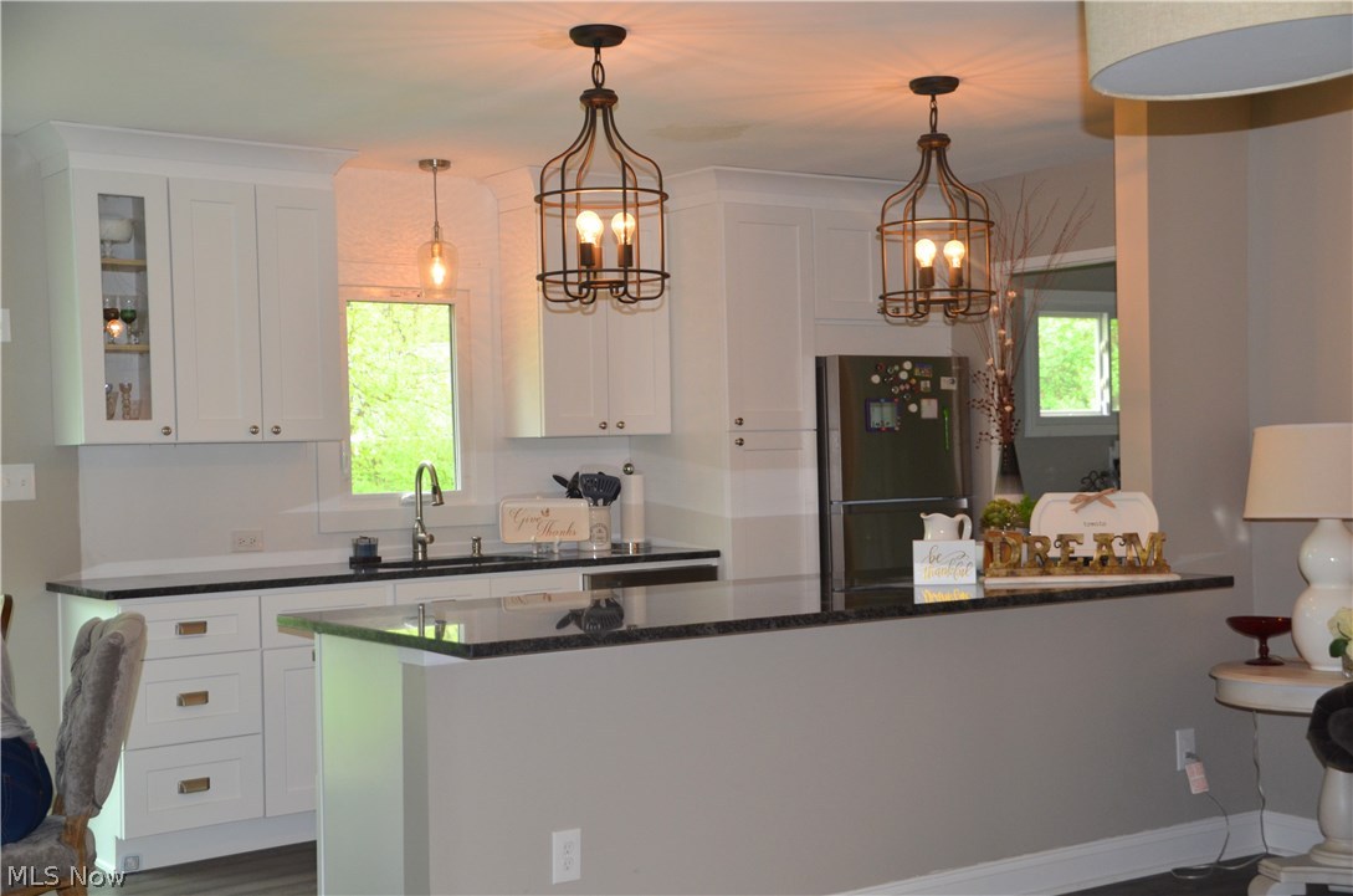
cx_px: 676
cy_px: 448
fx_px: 1800
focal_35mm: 48
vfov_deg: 27.9
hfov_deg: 41.2
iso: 720
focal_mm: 32
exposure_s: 1/60
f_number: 4.2
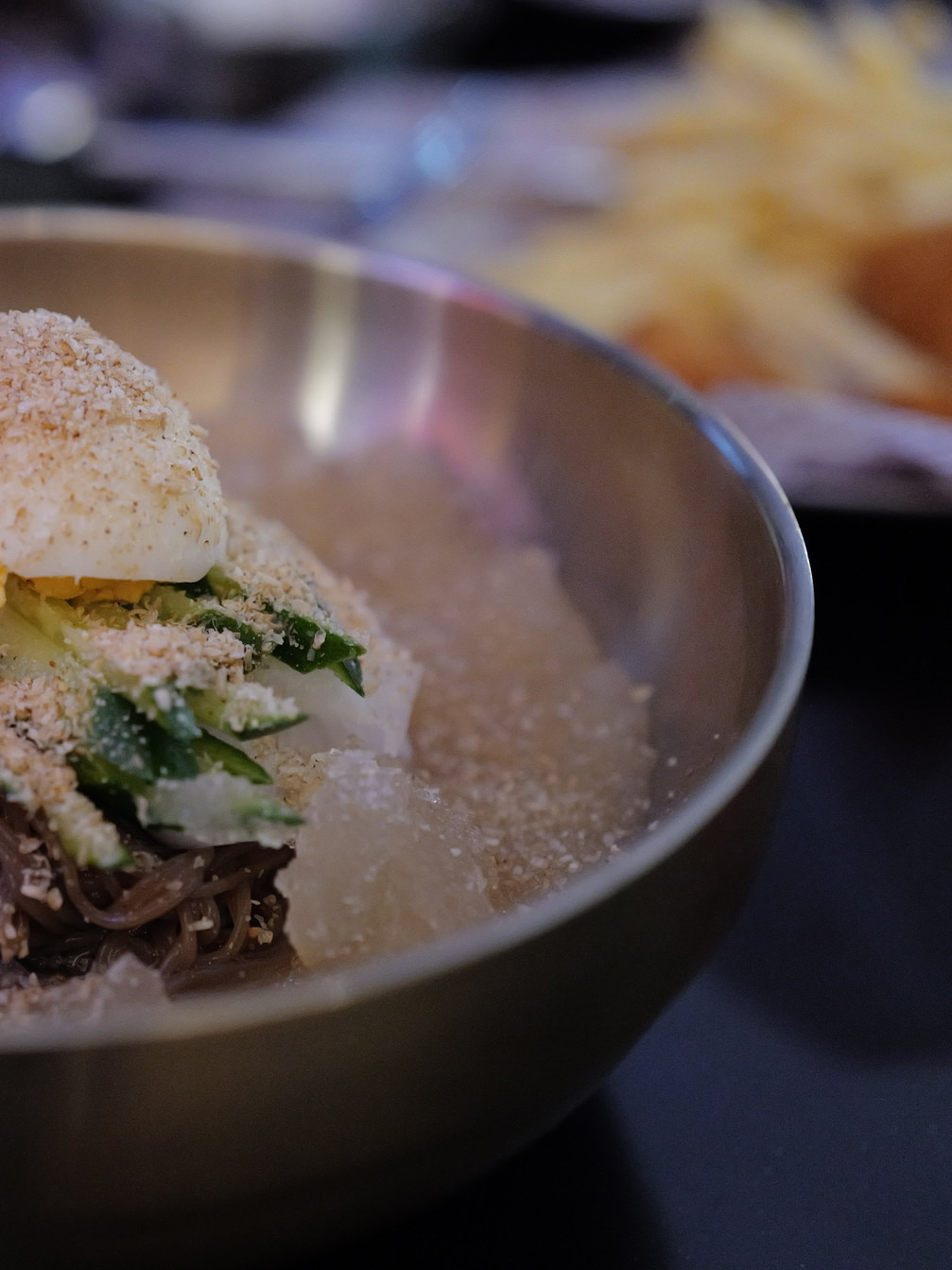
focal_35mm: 63
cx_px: 38
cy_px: 628
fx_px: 2311
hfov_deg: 22.5
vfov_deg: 30.7
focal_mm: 43
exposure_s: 1/60
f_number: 2.8
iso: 6400
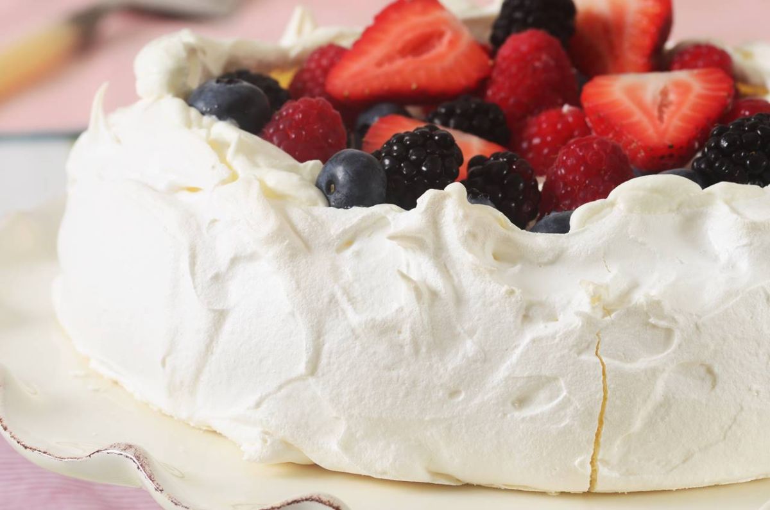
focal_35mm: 158
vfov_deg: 8.7
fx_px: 3362
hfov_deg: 13.1
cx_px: 385
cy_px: 255
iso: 100
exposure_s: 1/100
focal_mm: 105
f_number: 8
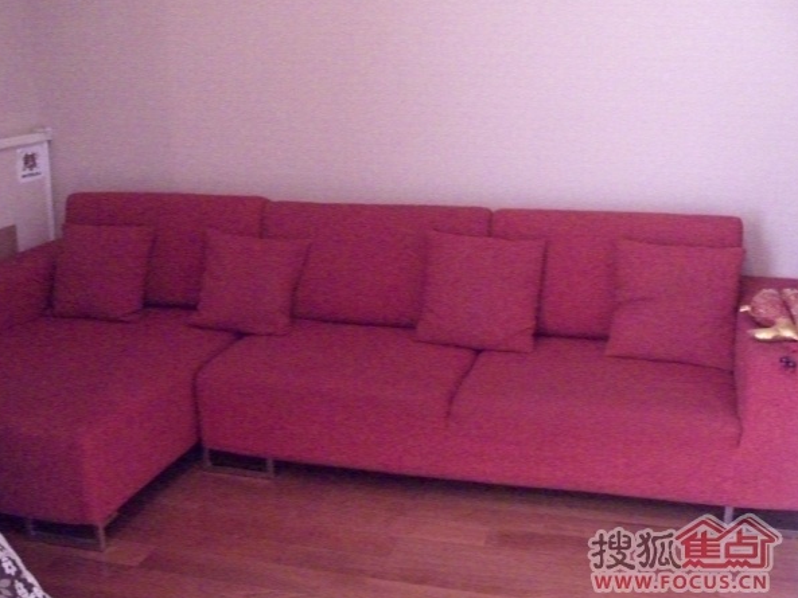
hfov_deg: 45.7
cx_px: 375
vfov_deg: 35.1
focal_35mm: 41
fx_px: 945
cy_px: 293
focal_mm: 6.3
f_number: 3.1
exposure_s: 1/20
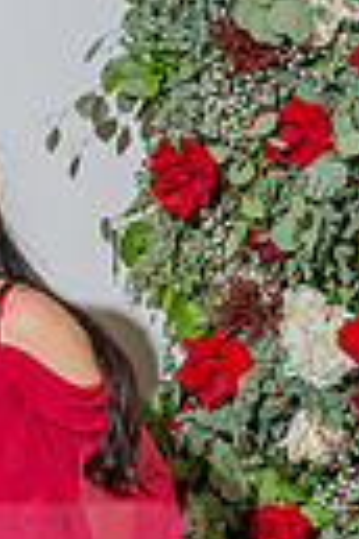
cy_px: 602
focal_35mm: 209
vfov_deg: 9.7
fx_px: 3126
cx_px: -223
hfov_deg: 6.5
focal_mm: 40
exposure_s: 1/200
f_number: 5.6
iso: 800
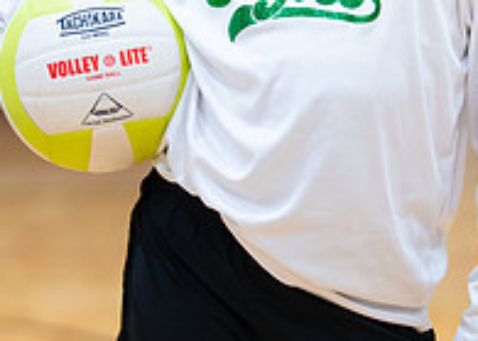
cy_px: -3
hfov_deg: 12.0
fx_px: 2279
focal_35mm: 168
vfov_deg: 8.5
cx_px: 324
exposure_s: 1/500
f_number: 1.2
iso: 640
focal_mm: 50
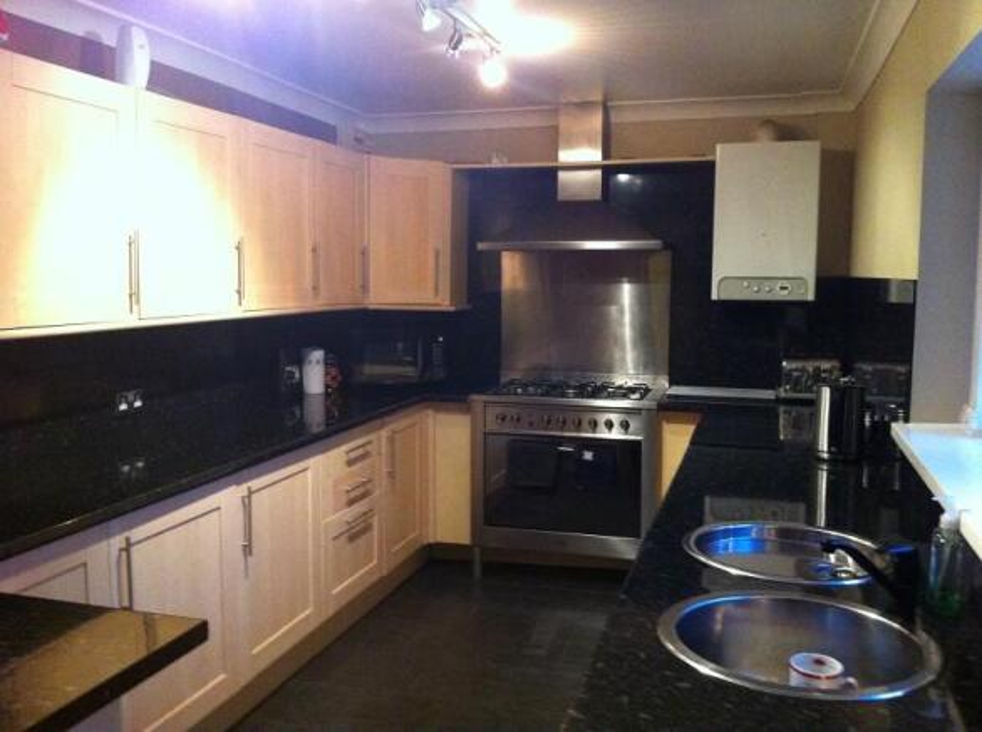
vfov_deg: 40.6
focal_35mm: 35
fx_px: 991
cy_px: 366
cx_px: 491
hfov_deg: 52.7
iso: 640
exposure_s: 1/17
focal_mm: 3.85
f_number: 2.8
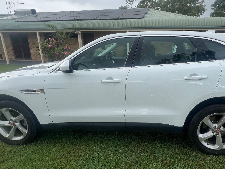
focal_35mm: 21
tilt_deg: -15.2
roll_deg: +0.1
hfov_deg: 77.6
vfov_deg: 63.4
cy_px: 79
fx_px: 136
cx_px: 141
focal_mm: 1.57
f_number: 1.8
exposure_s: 1/419
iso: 32
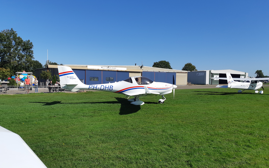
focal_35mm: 28
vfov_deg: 44.5
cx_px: 136
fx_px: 205
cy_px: 93
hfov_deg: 66.5
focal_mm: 3.93
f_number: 1.7
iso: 40
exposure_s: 1/2660
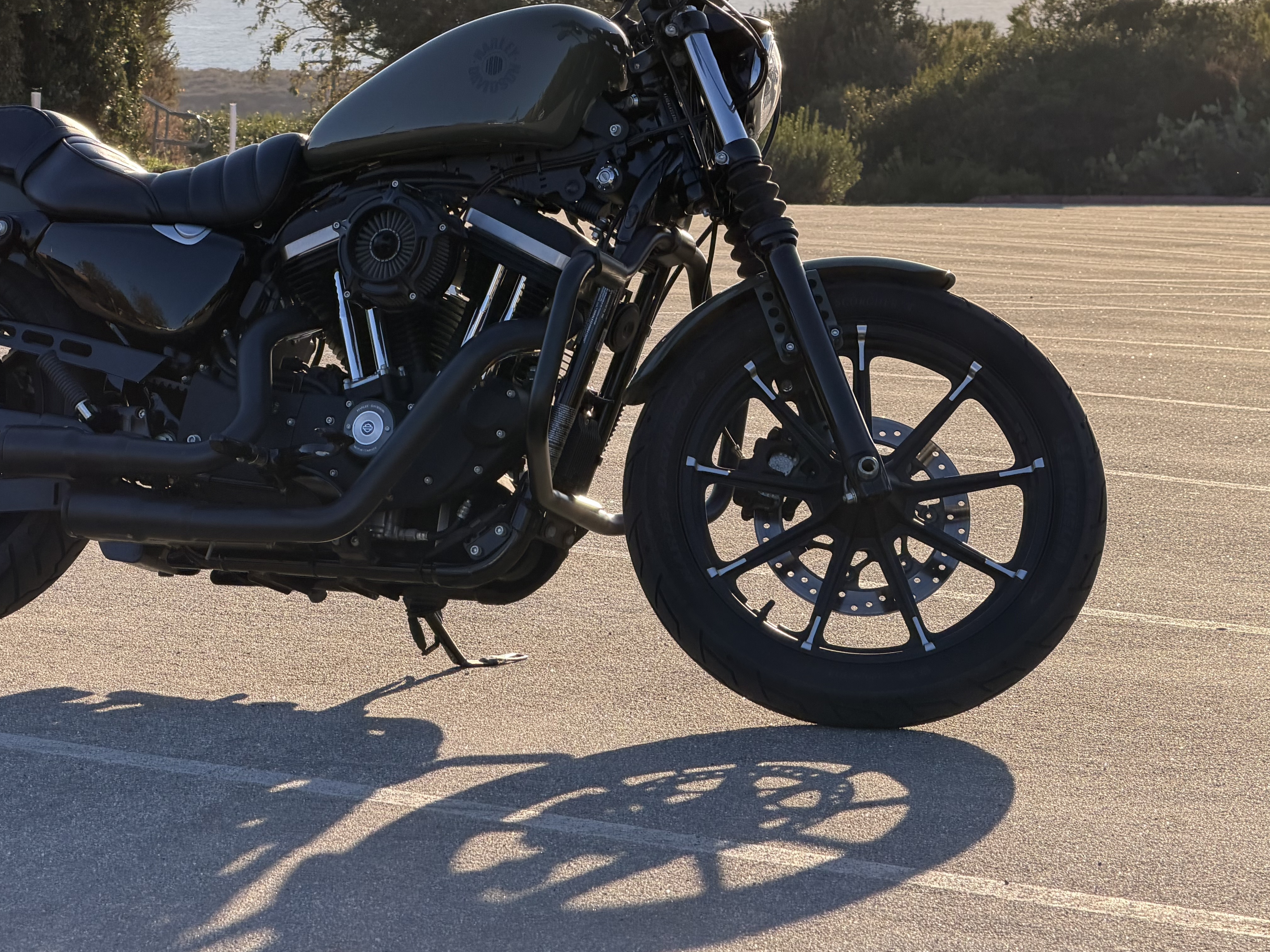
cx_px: 404
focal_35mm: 141
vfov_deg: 10.5
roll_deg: -0.8
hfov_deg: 14.0
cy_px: 322
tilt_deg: -5.3
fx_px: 5173
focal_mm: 16.89
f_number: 2.8
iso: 50
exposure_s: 1/619
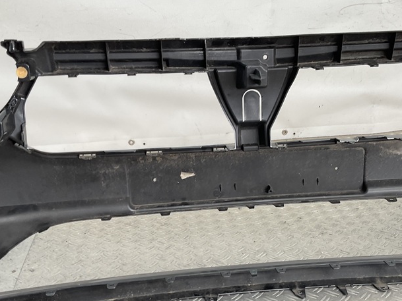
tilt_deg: -23.2
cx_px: 226
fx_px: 558
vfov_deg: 30.0
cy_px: 206
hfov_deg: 39.6
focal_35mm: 48
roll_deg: -0.2
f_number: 1.8
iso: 20
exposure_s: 1/120
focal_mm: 3
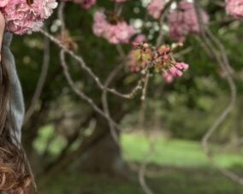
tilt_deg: +3.2
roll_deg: -2.7
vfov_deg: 13.4
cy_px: 85
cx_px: -38
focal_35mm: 115
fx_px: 827
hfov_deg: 16.1
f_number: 1.78
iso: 64
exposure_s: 1/140
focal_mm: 6.86
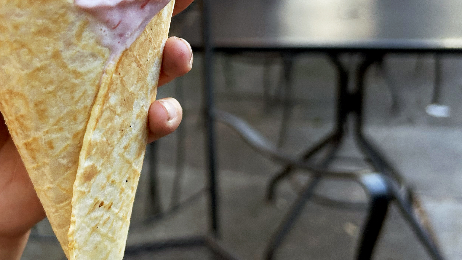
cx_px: 147
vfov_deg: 25.5
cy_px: 53
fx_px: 564
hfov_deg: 43.8
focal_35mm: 46
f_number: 1.5
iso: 125
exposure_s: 1/60
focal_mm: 5.7
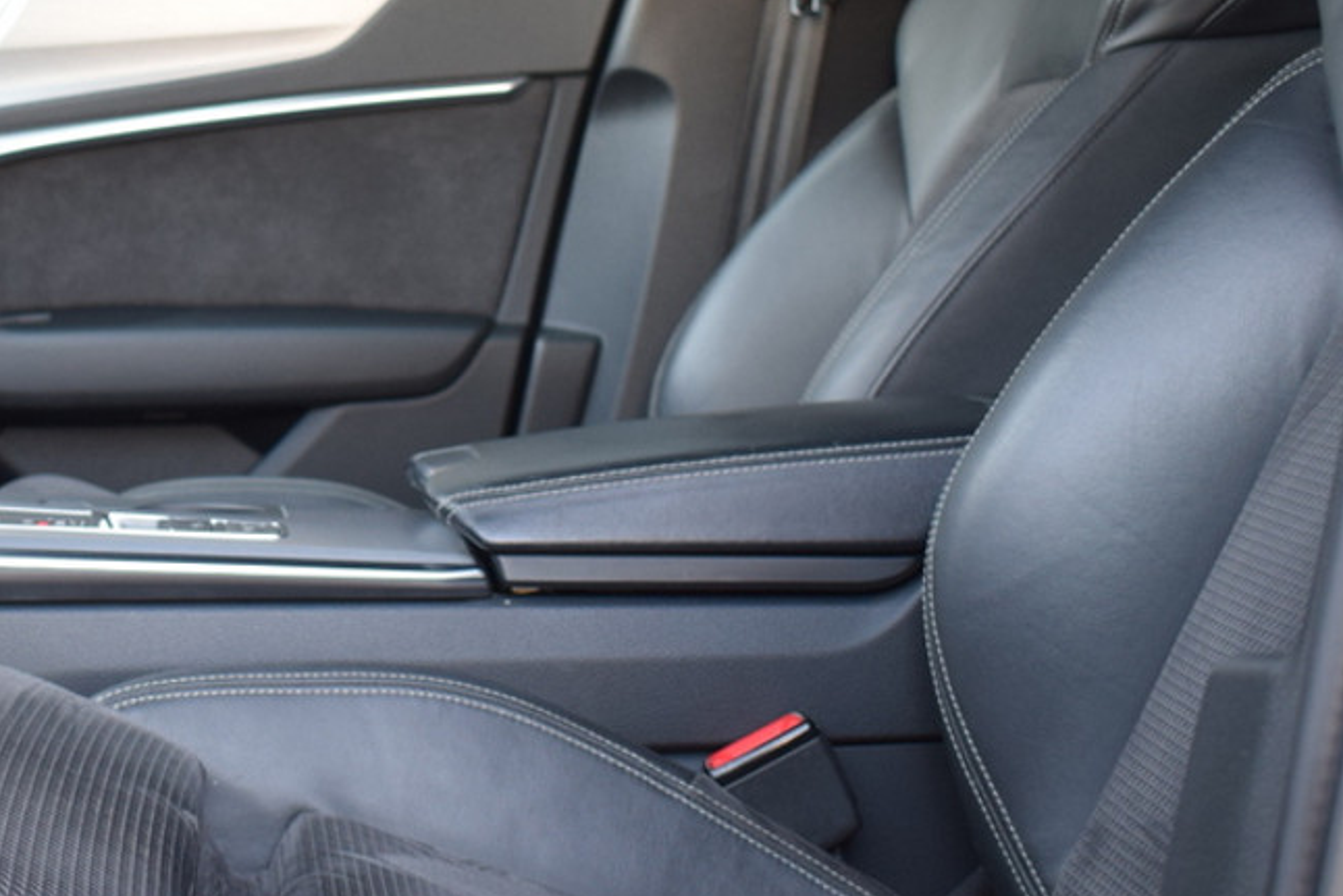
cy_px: 232
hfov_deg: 25.3
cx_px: 173
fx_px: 2910
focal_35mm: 78
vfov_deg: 17.4
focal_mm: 24
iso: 560
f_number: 4
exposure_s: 1/60
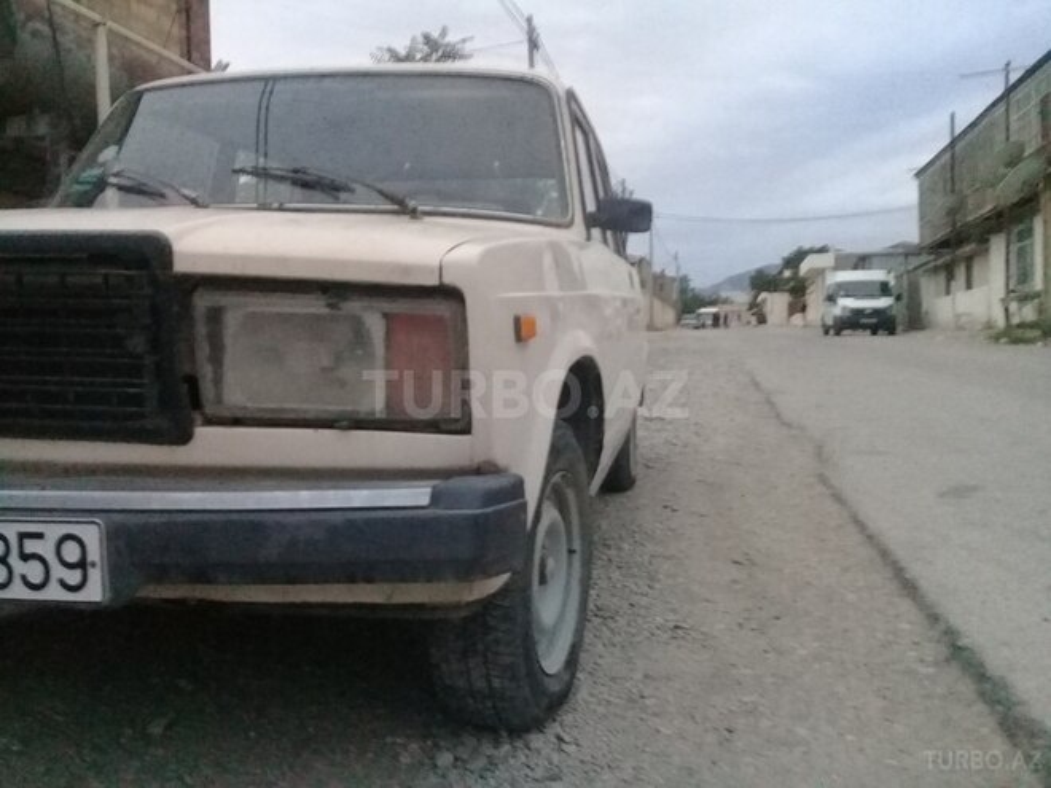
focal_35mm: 31
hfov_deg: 58.4
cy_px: 394
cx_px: 526
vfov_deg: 45.4
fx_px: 941
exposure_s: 1/17
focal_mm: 3.3
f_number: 2.2
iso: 640
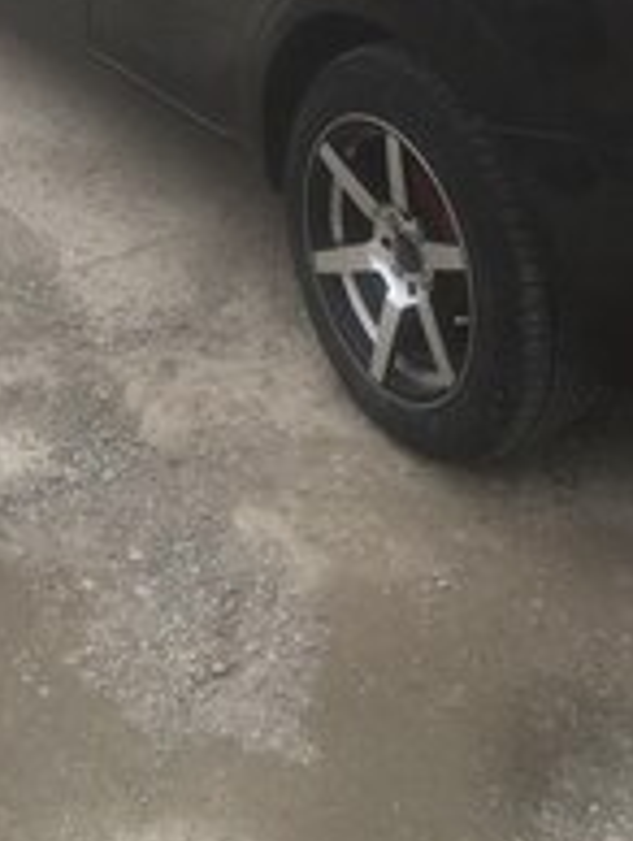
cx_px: 408
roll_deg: -1.6
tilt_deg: -15.9
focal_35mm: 74
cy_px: -134
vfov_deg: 24.2
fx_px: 1800
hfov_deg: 19.9
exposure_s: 1/530
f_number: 2.2
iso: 25
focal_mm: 4.15
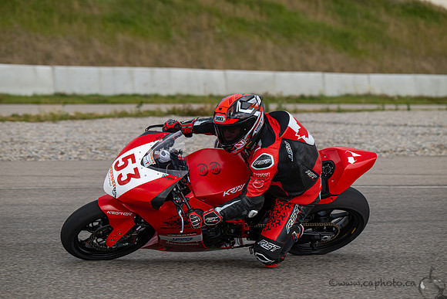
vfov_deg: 7.6
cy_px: 150
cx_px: 224
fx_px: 2235
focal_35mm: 180
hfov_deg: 11.4
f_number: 6.3
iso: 720
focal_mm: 180
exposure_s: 1/1250
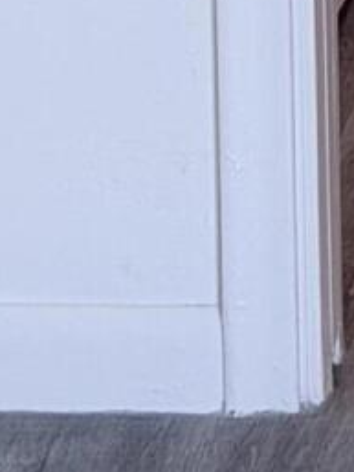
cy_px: -953
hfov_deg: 3.9
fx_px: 5082
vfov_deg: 5.0
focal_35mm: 373
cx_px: 769
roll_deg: +0.9
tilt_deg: -8.1
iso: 80
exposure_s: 1/120
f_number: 1.78
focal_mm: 6.76
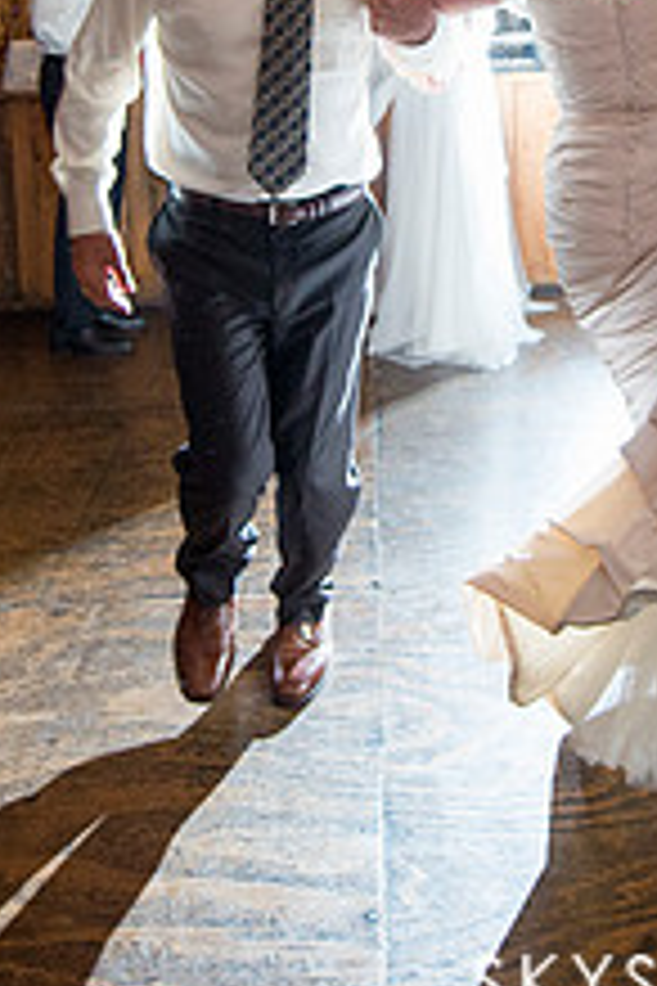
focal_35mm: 44
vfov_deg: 40.8
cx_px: 424
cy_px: 81
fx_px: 1204
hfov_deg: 30.3
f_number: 2.8
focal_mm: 14
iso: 2000
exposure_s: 1/100
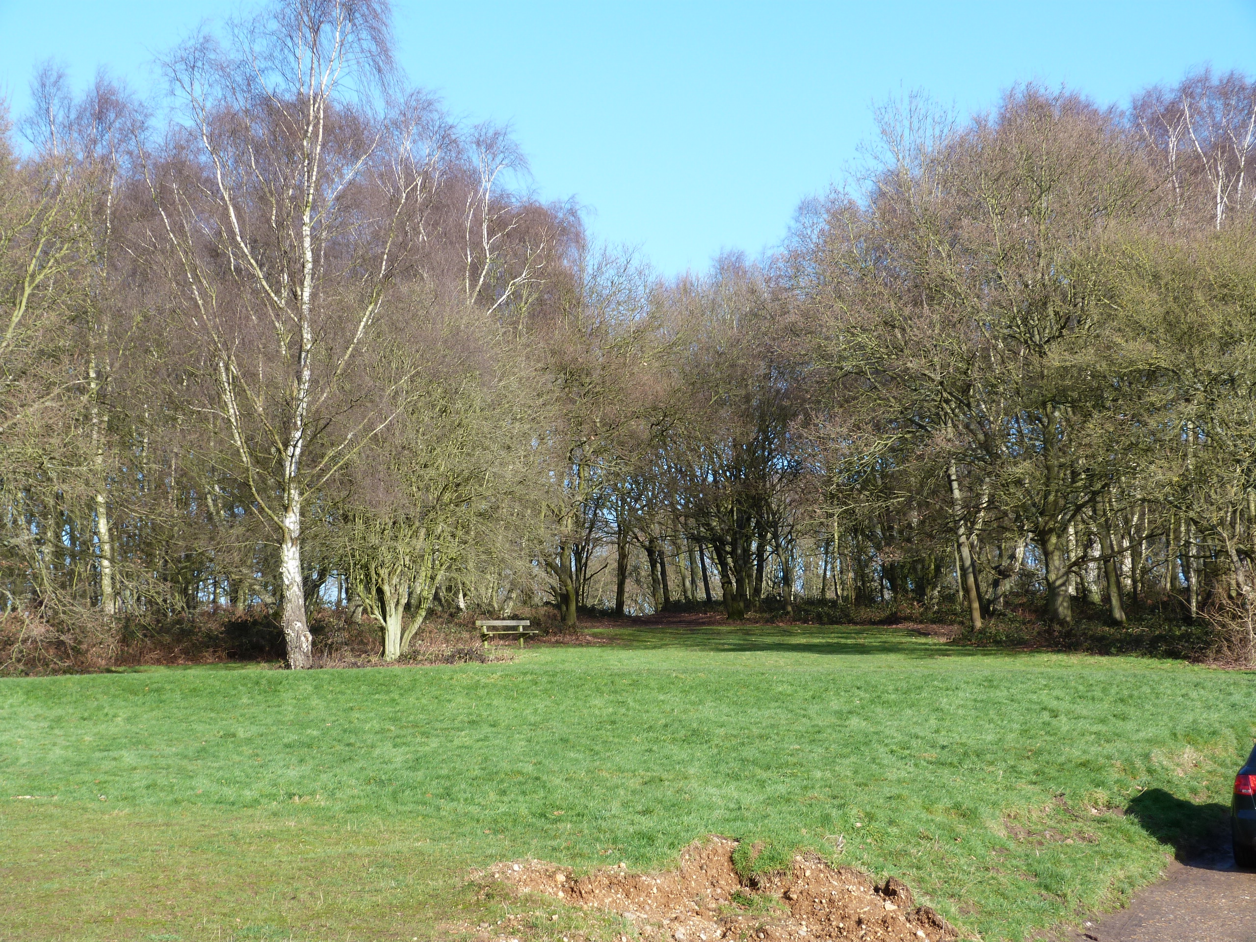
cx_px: 628
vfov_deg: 22.9
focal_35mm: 64
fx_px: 2322
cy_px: 471
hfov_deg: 30.3
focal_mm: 11.6
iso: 80
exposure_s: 1/250
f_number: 4
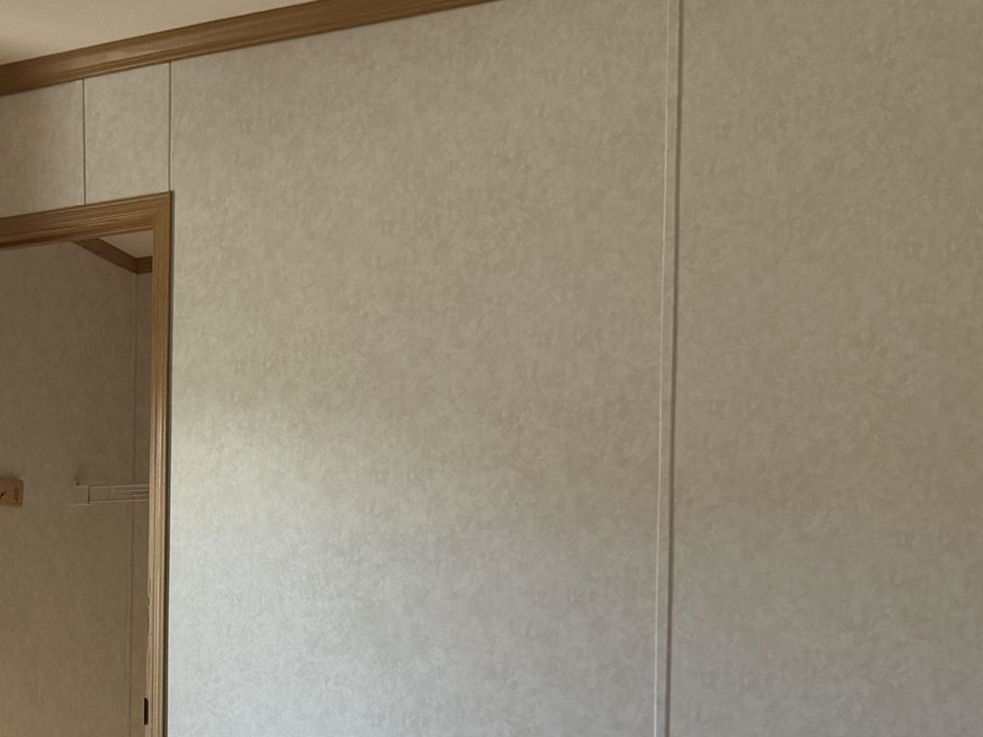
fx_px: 1903
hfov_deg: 27.2
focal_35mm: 67
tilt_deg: -2.8
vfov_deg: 21.3
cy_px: 710
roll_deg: +0.2
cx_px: -19
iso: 80
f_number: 1.78
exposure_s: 1/243
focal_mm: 6.76
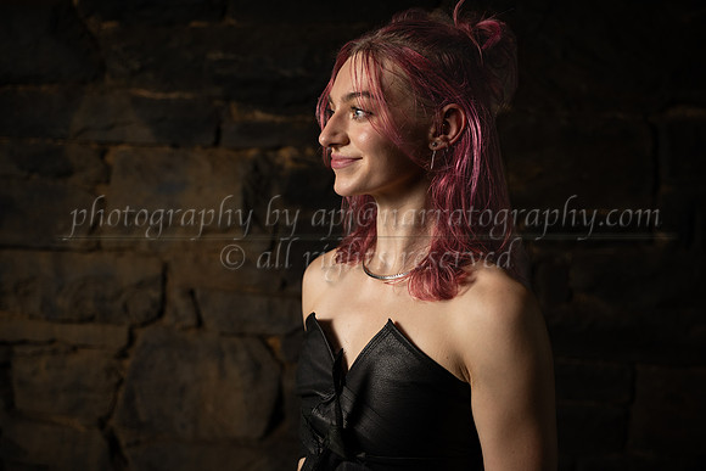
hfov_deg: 51.9
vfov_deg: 36.0
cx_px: 353
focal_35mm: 37
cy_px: 236
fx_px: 726
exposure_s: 1/400
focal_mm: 37
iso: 400
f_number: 2.8
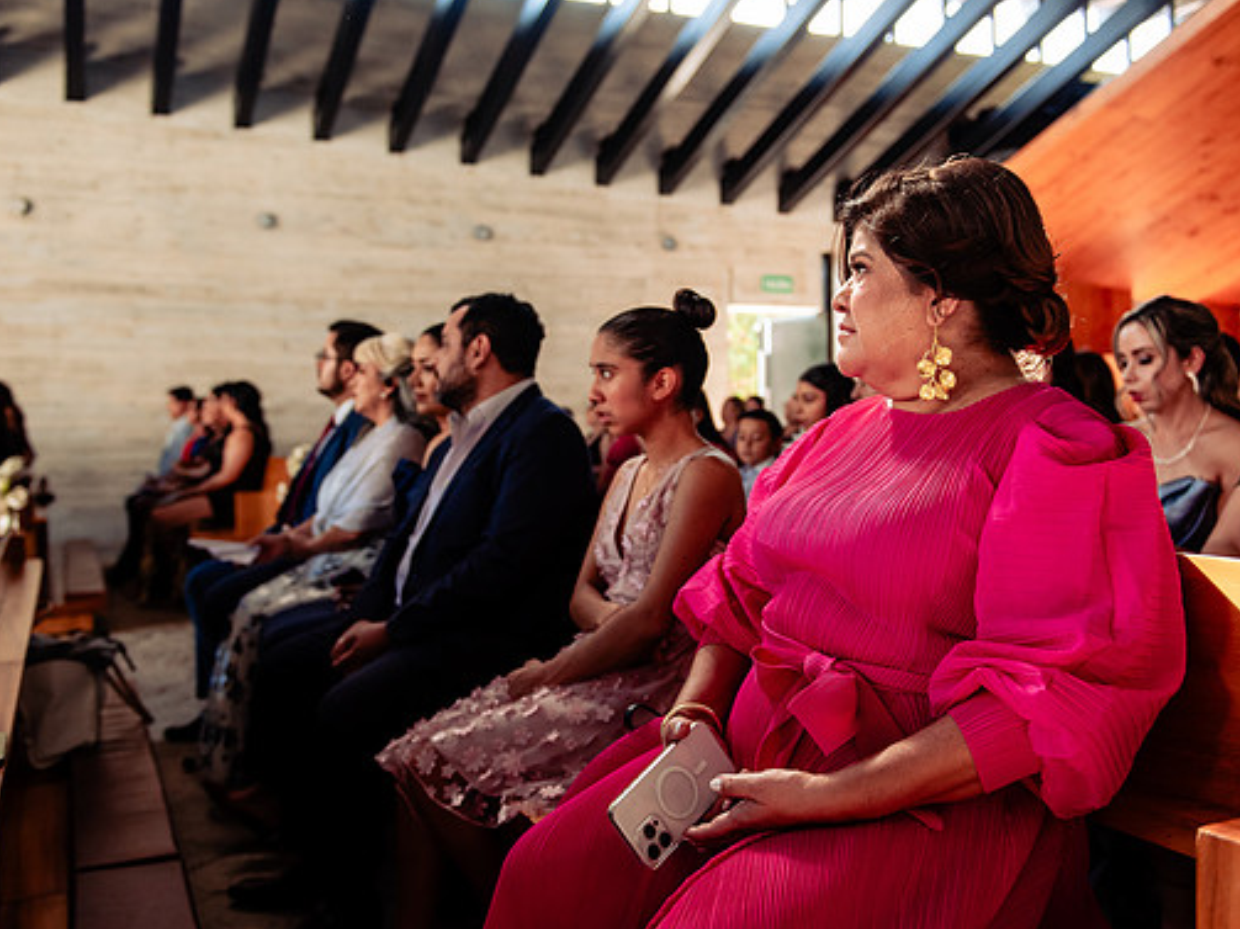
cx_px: 604
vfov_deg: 41.8
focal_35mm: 34
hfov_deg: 54.0
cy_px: 460
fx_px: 1218
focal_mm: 29
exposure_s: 1/400
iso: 800
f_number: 3.2
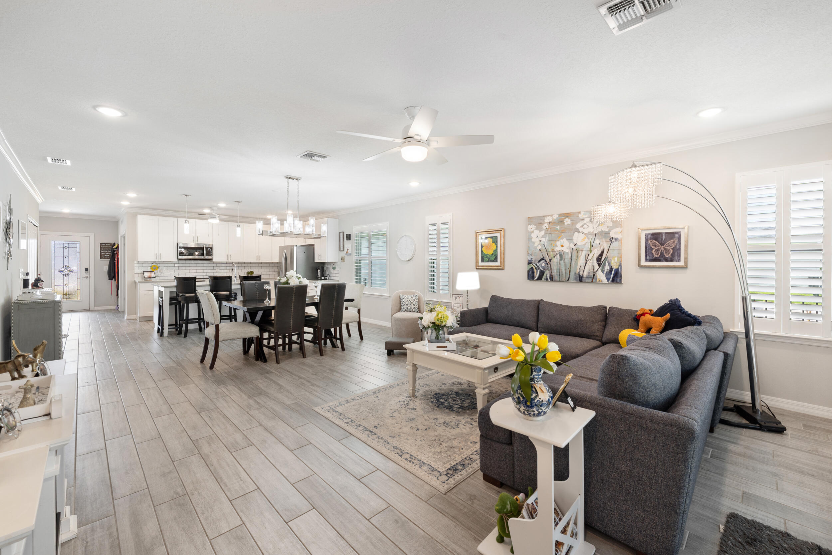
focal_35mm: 14
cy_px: 278
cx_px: 416
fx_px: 324
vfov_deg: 81.2
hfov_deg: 104.3
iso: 250
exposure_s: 1/6
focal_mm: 14
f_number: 9
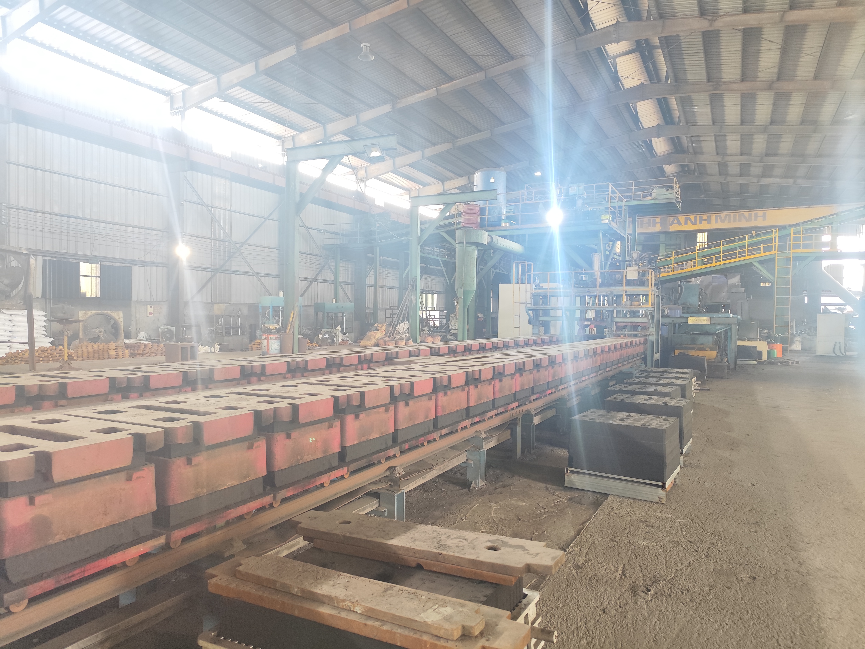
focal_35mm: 23
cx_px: 432
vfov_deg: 58.9
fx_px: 575
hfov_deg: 73.9
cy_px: 324
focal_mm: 6.14
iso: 400
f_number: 1.65
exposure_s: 1/25
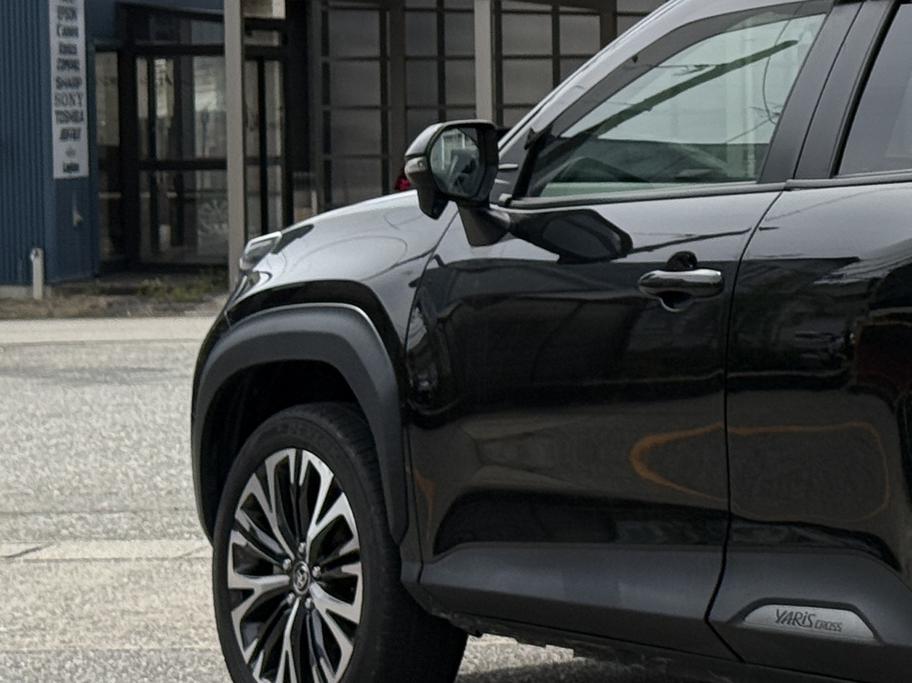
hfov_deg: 13.5
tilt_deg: -1.9
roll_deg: +0.5
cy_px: 215
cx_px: 1162
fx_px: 3714
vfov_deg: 10.5
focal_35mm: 141
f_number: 1.78
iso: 64
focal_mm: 6.76
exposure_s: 1/7143
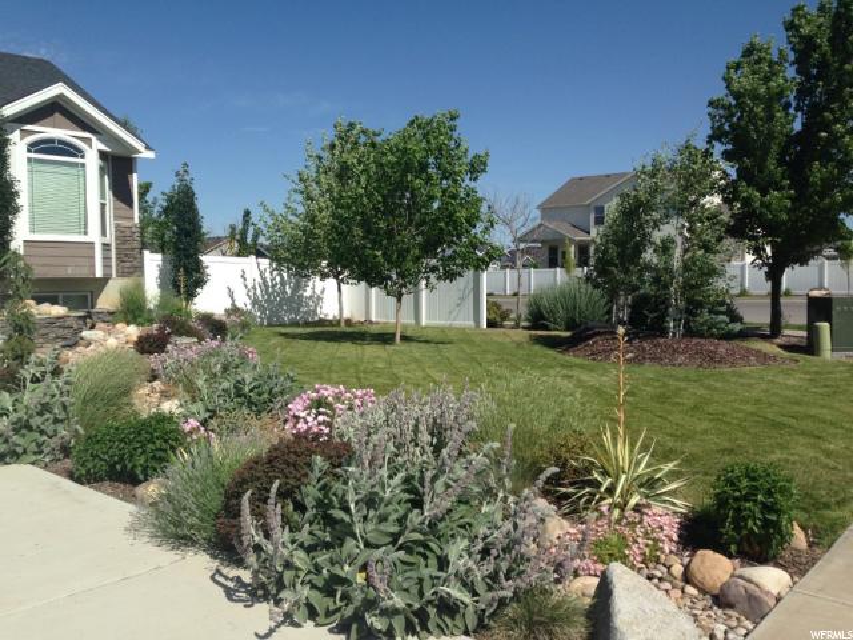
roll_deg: +0.1
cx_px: 426
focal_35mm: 33
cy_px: 320
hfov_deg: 55.4
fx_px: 813
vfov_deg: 42.9
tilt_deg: -2.0
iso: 50
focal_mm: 4.12
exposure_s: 1/2088
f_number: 2.4
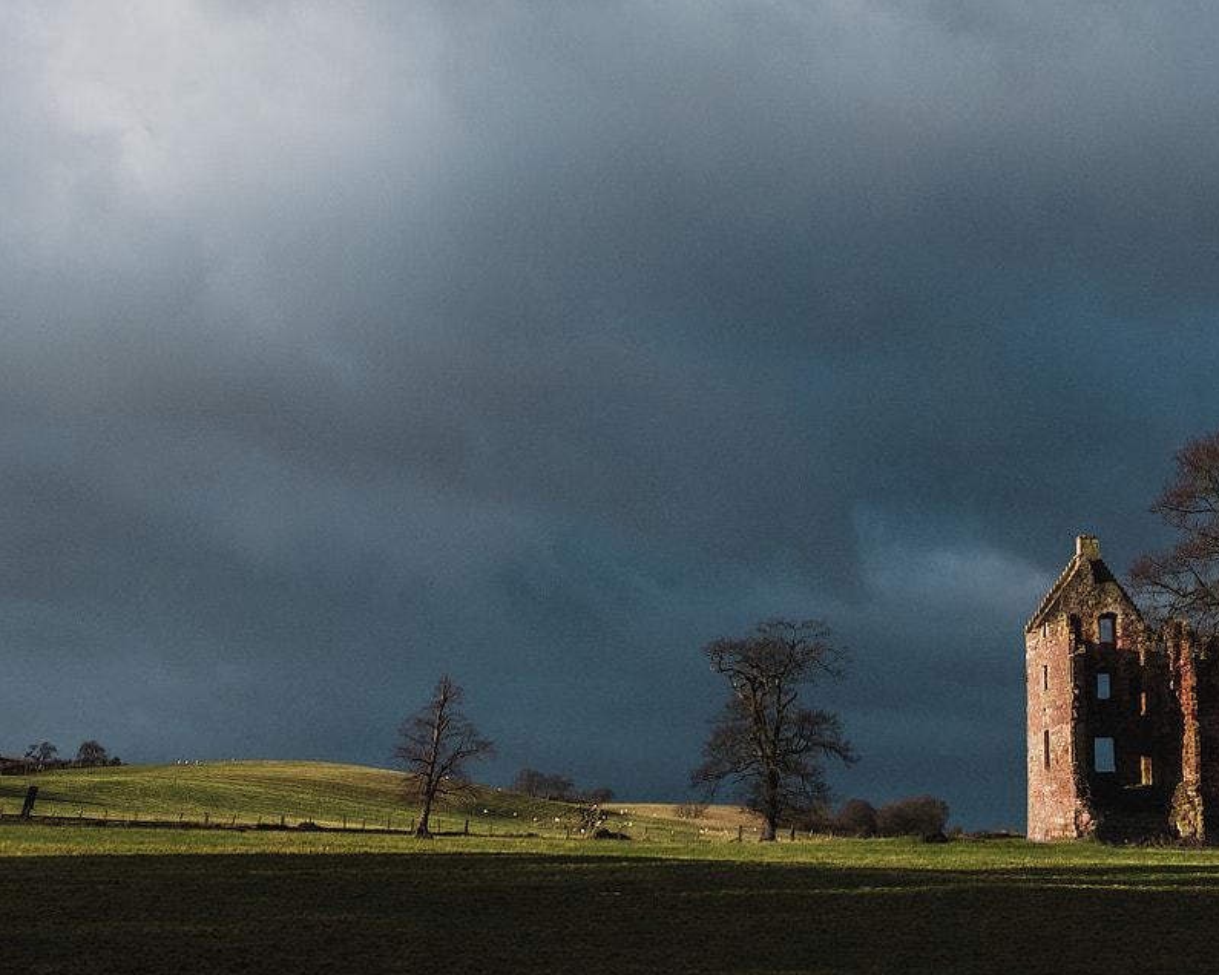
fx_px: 1840
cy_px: 375
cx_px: 563
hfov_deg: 36.6
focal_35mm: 51
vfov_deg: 29.6
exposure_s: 1/300
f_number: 7.1
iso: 200
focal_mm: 18
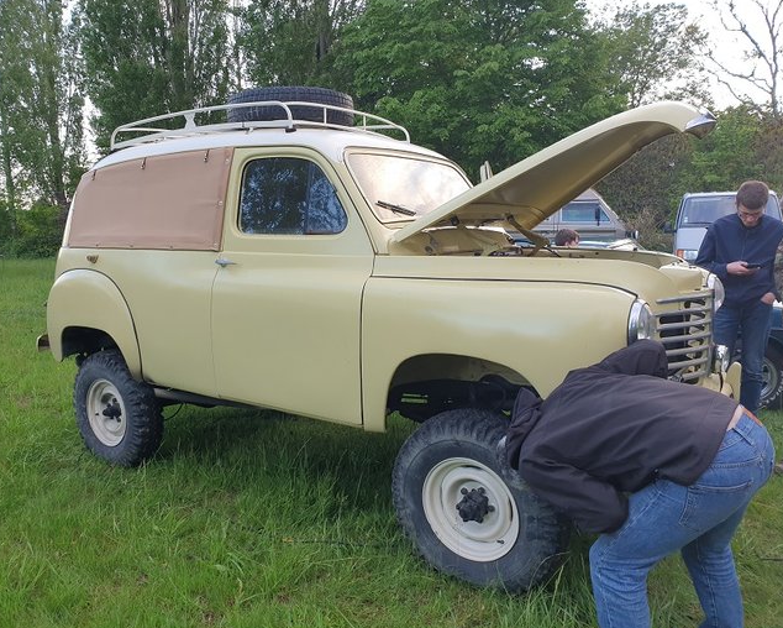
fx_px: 649
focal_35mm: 28
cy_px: 317
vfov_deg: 51.6
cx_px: 369
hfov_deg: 62.1
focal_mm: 4.3
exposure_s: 1/100
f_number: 2.4
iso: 64
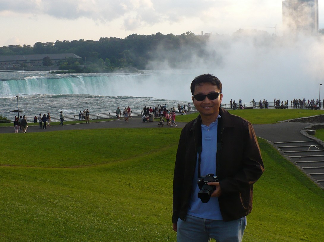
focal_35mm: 50
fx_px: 468
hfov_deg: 38.0
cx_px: 129
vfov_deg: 29.0
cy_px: 93
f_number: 2.8
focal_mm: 6.1
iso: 100
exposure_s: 1/640
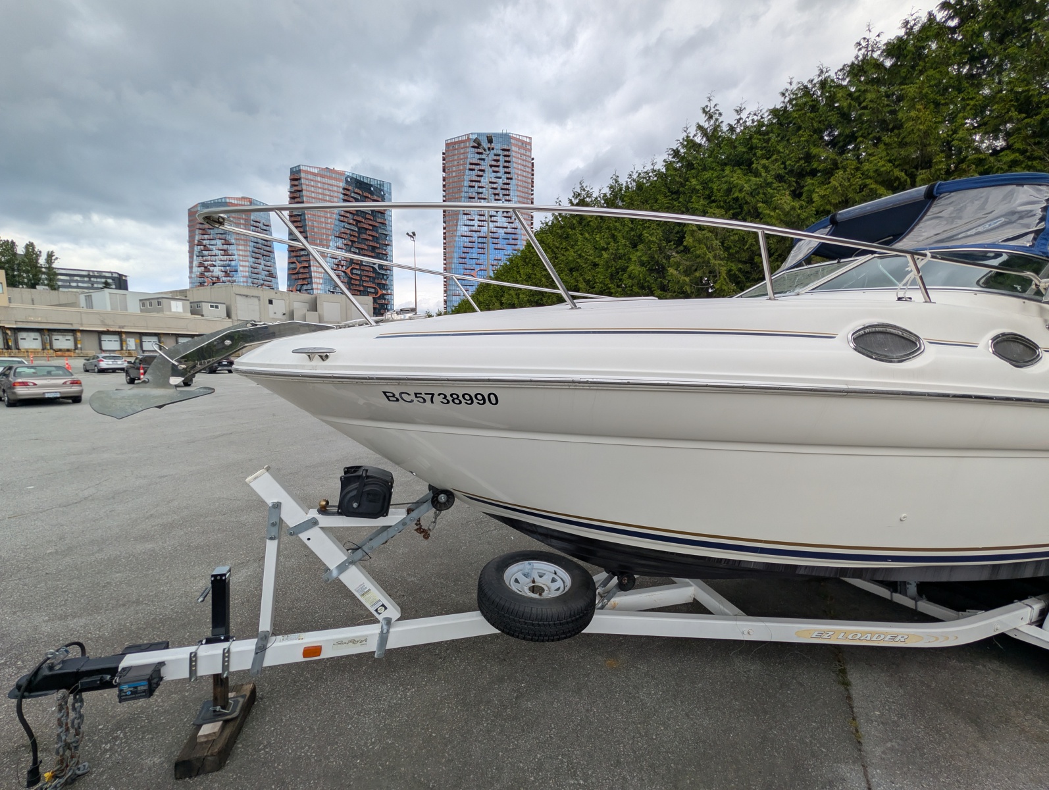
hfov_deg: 110.5
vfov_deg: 94.6
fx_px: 364
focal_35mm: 12
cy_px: 395
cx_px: 524
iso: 59
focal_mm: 2.02
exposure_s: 1/2577
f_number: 1.7
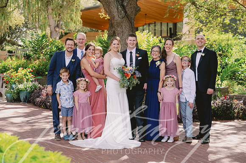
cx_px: 119
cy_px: 79
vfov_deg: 18.8
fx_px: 495
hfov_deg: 27.9
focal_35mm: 72
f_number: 4
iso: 100
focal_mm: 70
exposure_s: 1/200
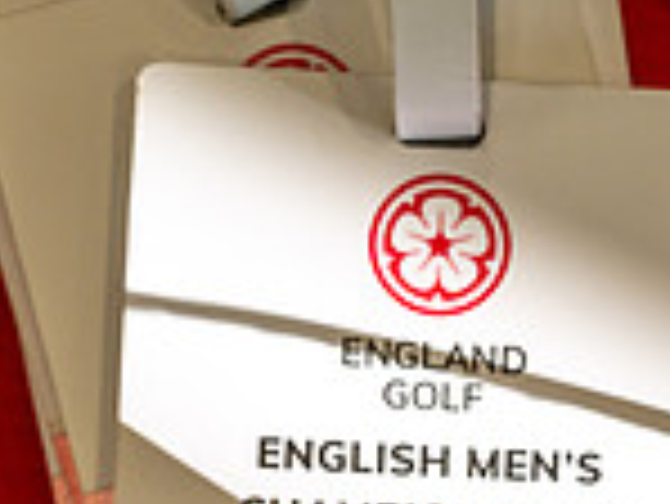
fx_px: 2809
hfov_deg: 13.6
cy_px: 896
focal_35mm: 145
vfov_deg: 9.7
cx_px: 348
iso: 500
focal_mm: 50
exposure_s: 1/320
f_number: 5
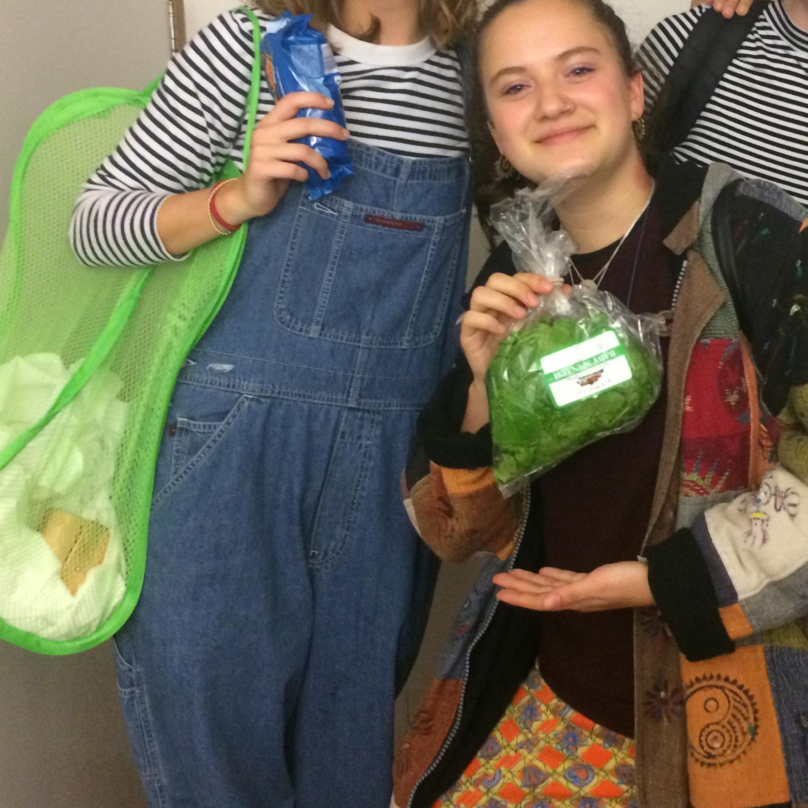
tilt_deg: -12.7
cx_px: 614
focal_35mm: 48
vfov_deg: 35.1
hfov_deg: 34.5
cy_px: 291
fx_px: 1268
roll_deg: +1.6
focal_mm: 4.15
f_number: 2.2
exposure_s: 1/25
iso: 320
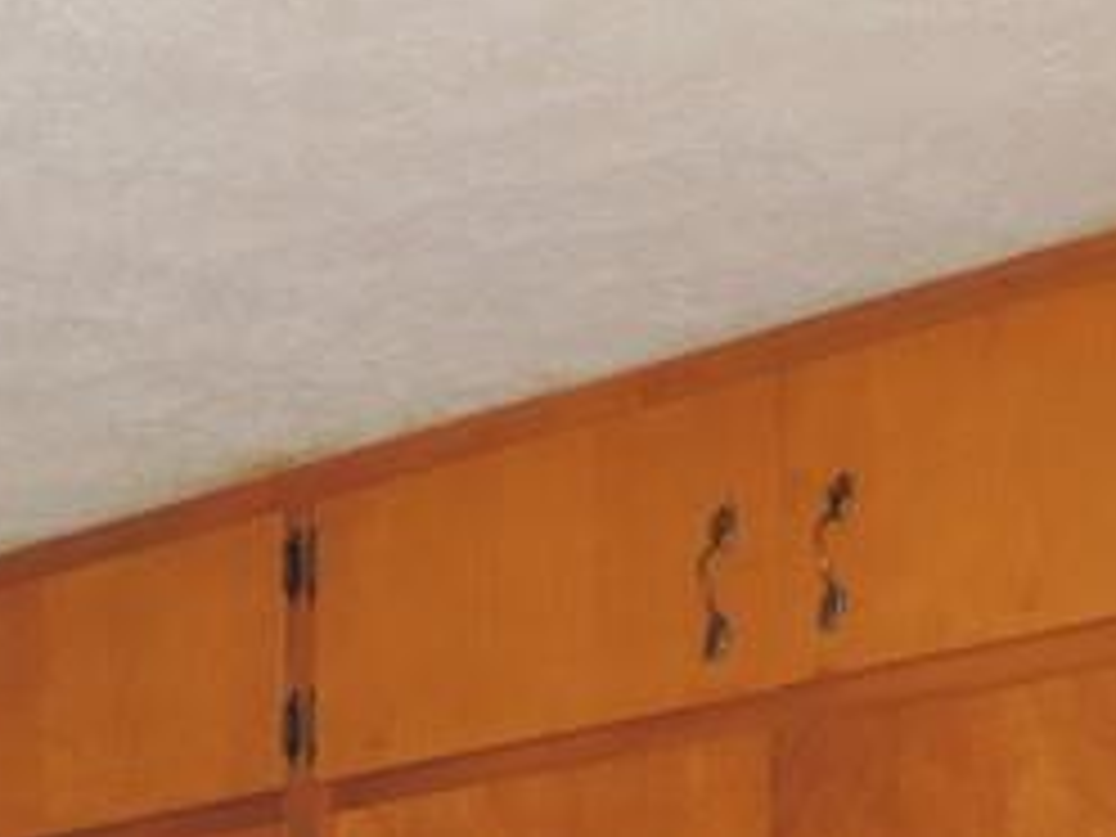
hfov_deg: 17.7
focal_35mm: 99
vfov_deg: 13.3
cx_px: -576
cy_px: 1548
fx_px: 3192
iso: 200
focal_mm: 4.3
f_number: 3
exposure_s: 1/30
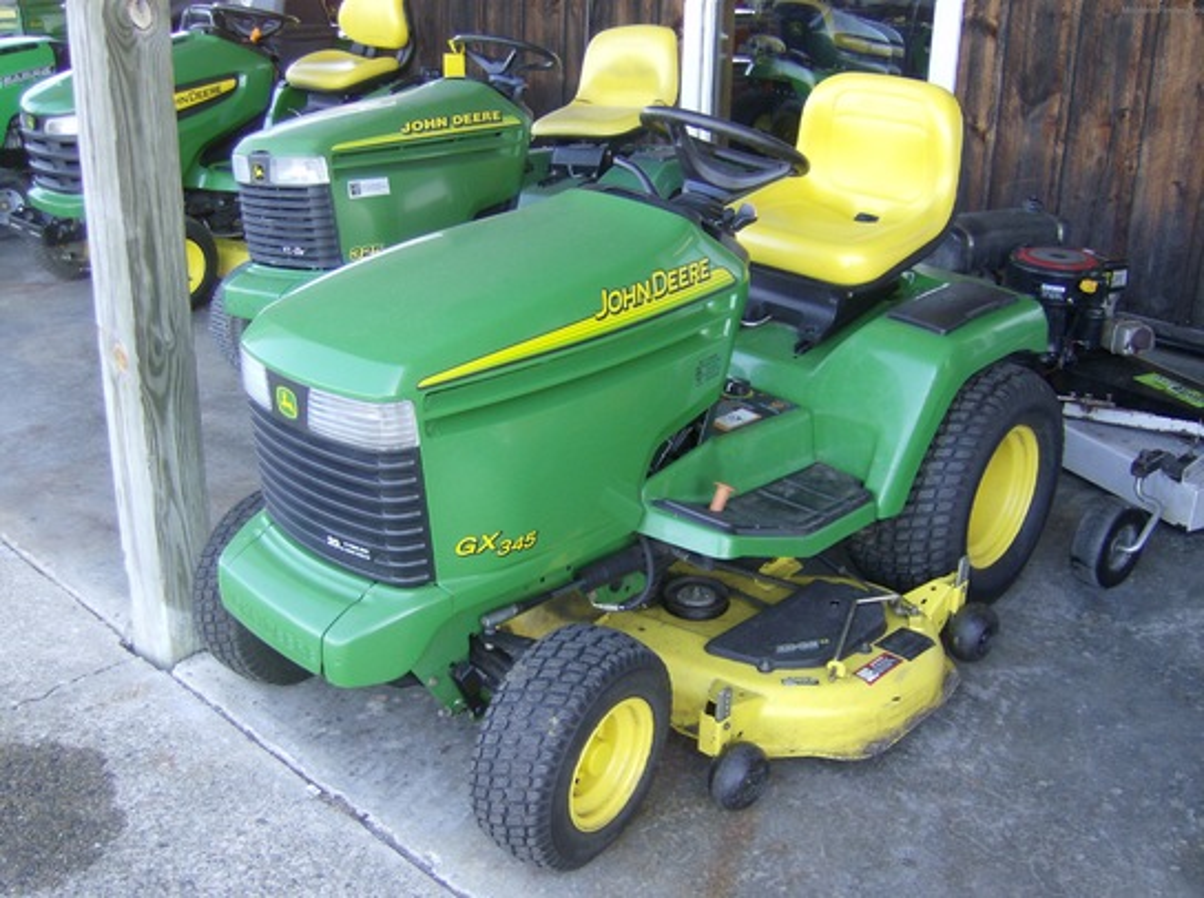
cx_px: 602
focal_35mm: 36
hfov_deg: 51.4
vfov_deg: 39.5
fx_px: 1250
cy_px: 449
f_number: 2.8
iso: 100
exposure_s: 1/64.9
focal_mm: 6
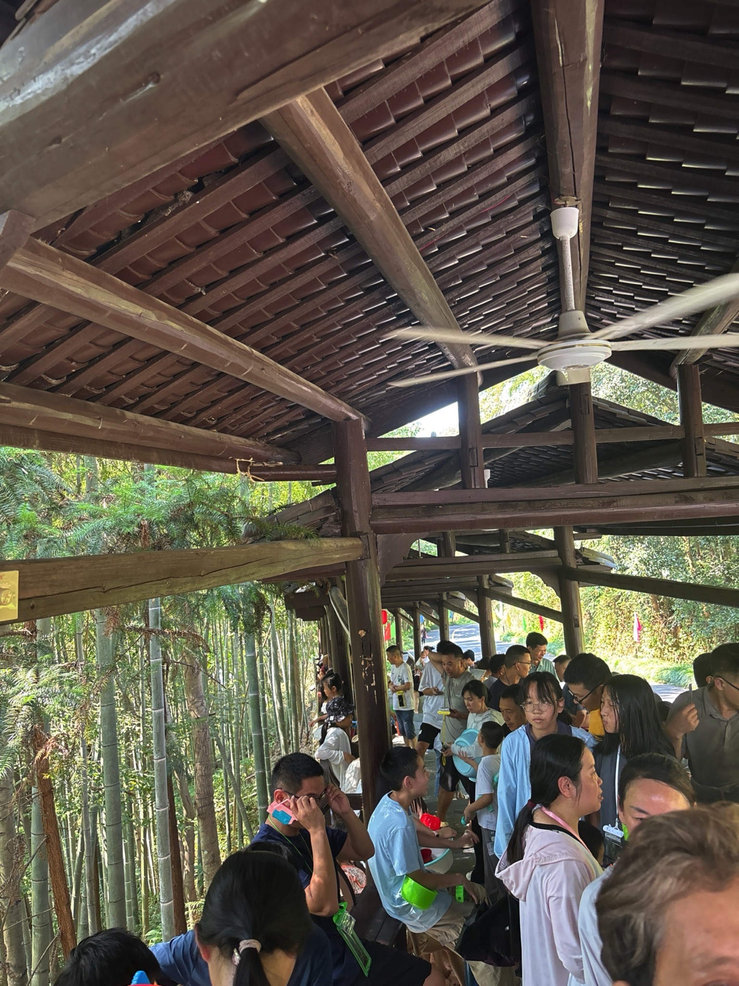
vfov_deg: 67.3
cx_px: 370
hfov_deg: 53.1
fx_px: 740
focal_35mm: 26
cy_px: 493
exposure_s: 1/82
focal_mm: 5.96
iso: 125
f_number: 1.6
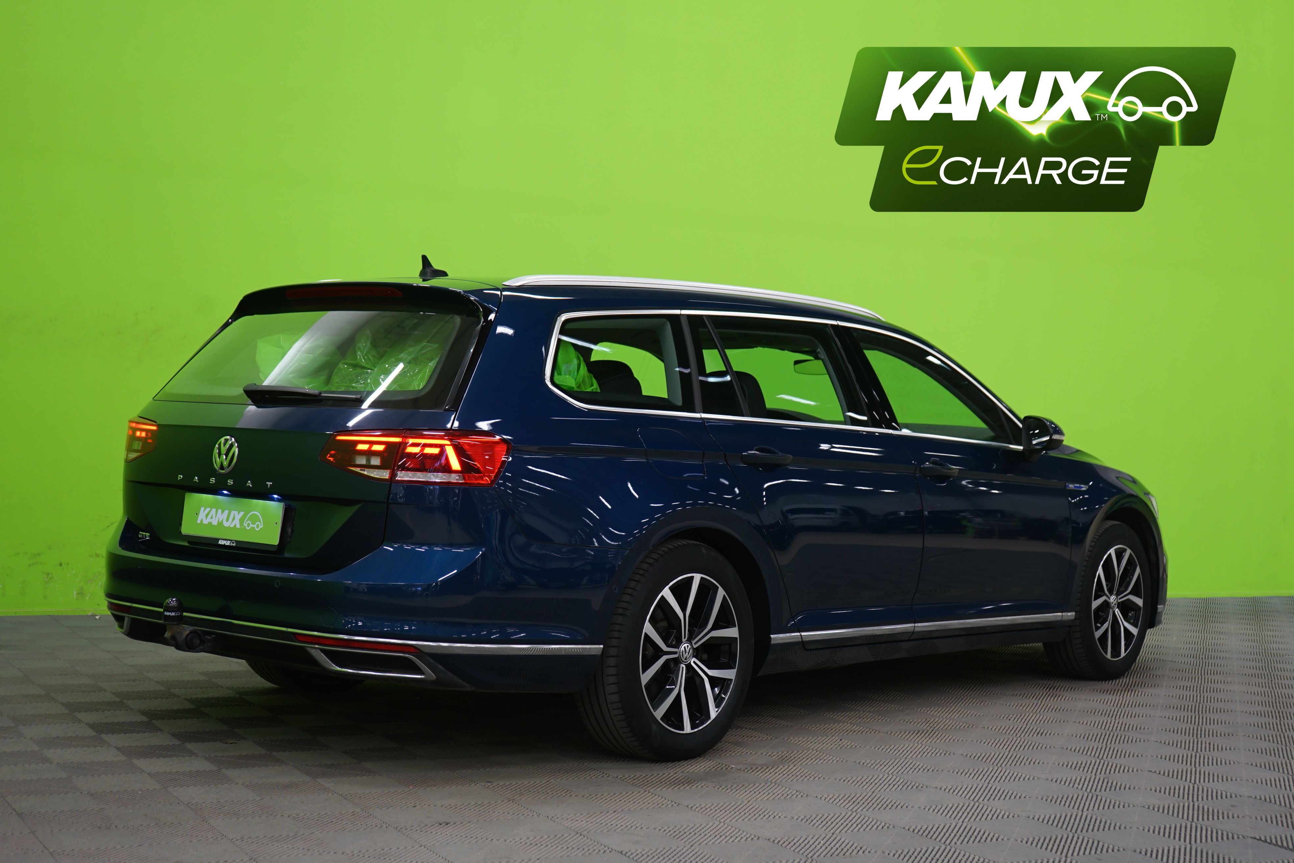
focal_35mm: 49
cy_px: 432
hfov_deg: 40.3
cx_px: 647
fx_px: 1761
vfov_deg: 27.5
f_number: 5
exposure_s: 1/8
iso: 400
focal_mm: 49
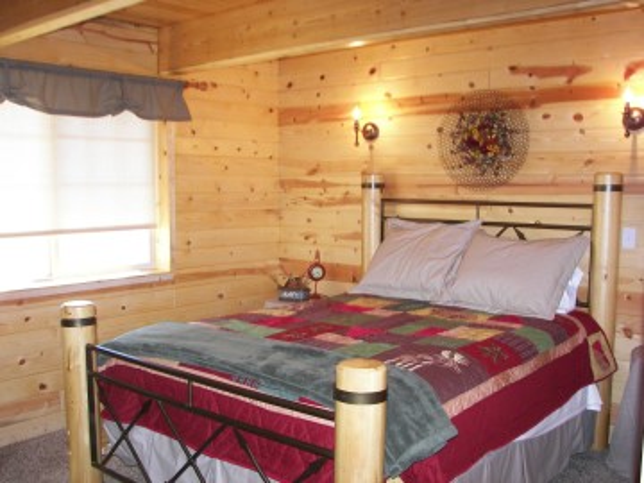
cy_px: 242
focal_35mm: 36
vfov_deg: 39.7
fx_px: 670
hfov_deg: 51.4
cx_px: 322
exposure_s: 1/30
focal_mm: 6
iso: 100
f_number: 2.8
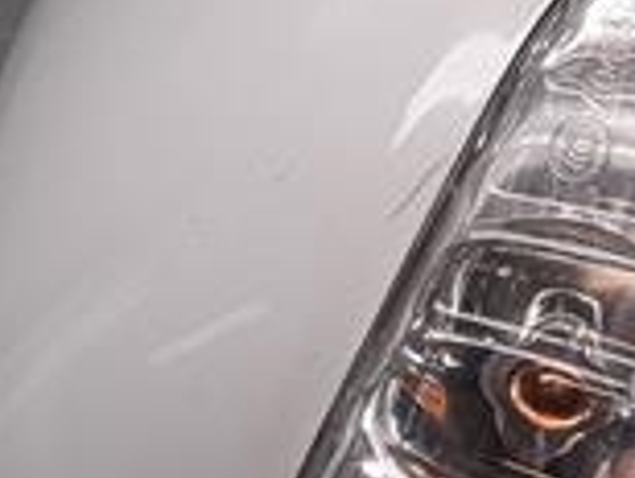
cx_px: 643
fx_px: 2131
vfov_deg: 12.8
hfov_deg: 16.6
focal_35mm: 116
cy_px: 148
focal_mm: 2.91
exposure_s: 1/265
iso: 100
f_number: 1.9
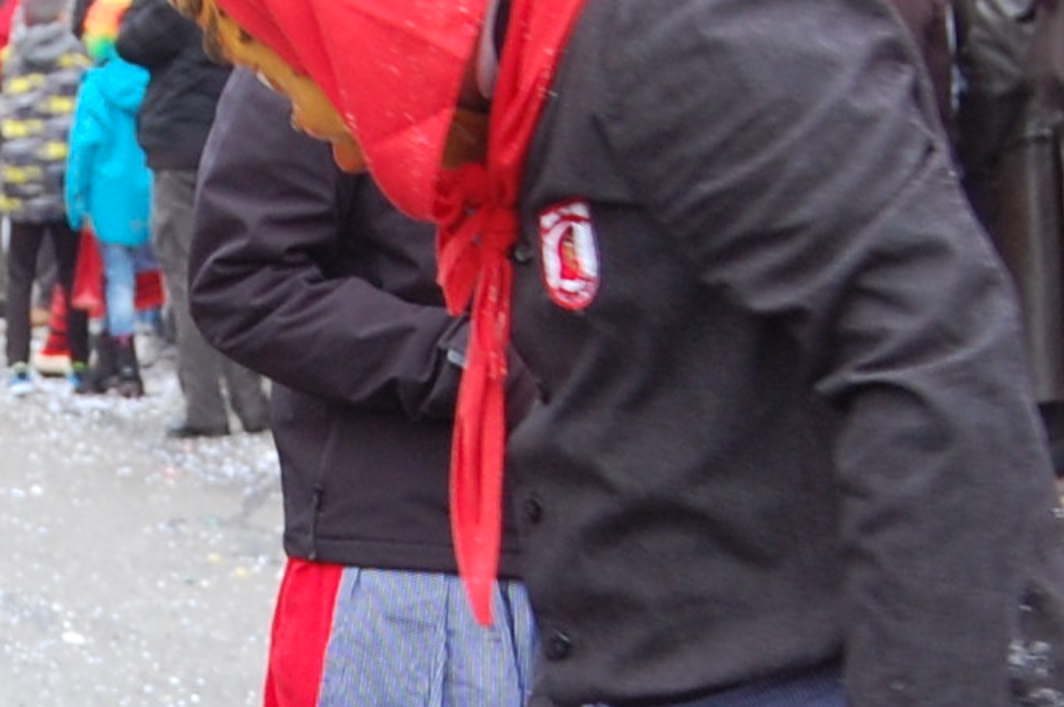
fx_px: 5610
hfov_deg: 10.8
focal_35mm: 190
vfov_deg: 7.2
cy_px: 678
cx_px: 138
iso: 400
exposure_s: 1/80
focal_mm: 28
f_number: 4.5
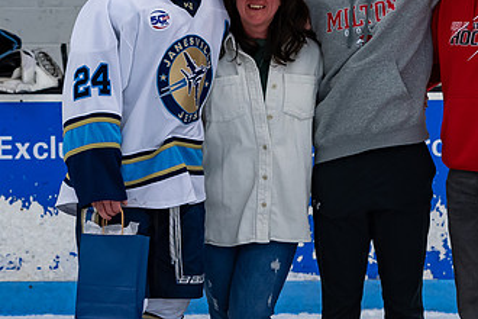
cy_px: 86
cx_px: 322
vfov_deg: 7.4
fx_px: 2456
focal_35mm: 185
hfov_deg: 11.1
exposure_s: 1/250
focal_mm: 58
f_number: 4
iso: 400
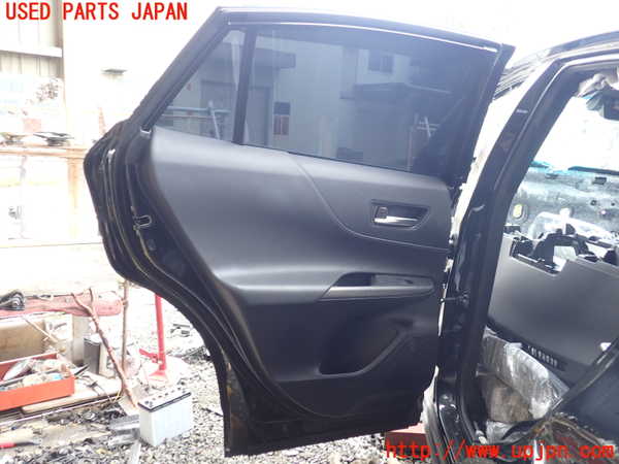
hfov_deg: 60.0
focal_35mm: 30
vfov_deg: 46.8
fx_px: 536
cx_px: 310
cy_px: 232
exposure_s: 1/60
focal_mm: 5.4
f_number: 2.3
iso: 125
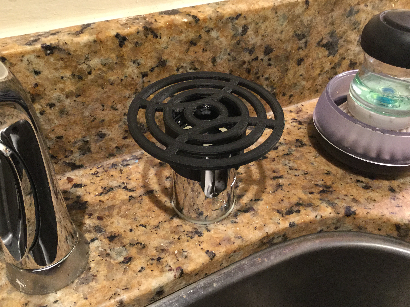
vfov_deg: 44.2
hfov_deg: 56.8
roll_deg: -2.4
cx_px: 203
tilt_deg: -42.6
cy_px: 151
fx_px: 379
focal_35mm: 32
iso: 200
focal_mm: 3.3
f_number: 2.4
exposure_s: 1/30
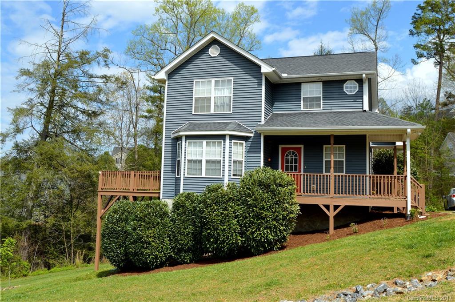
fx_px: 435
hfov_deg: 55.2
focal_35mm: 34
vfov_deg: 38.3
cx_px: 228
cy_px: 151
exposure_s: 1/250
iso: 100
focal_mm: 23
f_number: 8
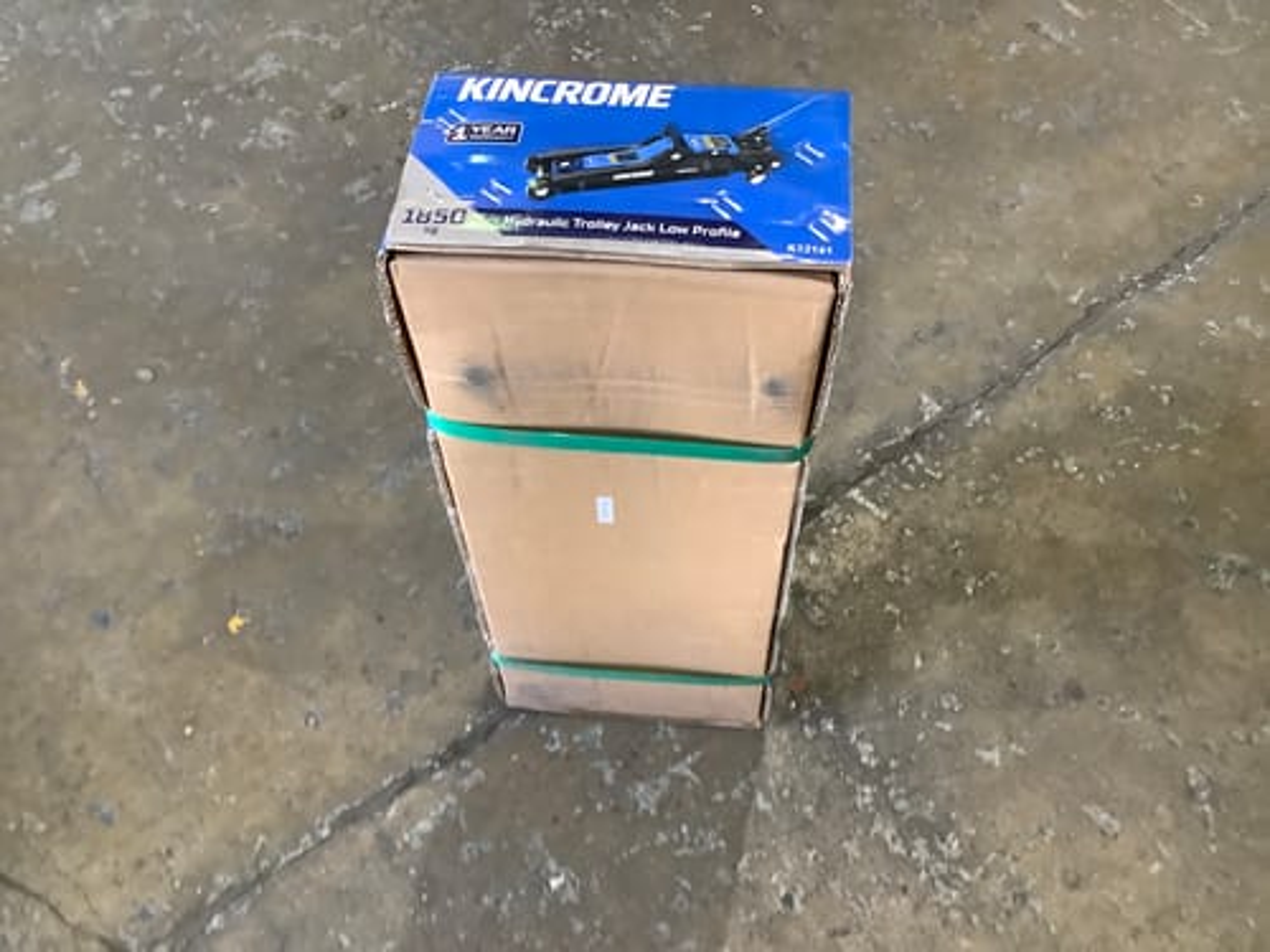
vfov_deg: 45.4
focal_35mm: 31
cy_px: 476
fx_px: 1137
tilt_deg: -59.2
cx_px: 635
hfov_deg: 58.4
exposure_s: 1/50
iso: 250
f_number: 2.4
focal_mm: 3.3
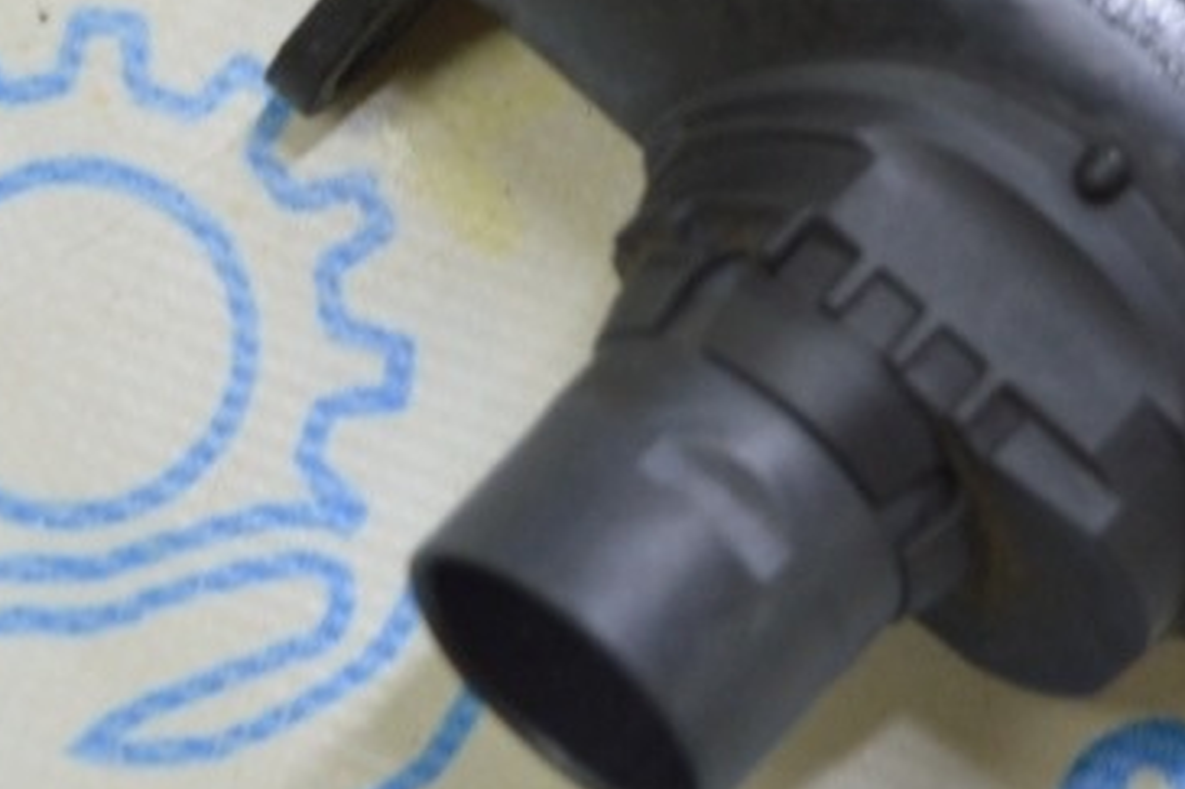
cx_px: 627
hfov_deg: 14.4
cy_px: -170
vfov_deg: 9.5
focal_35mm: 143
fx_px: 4705
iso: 400
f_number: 5.6
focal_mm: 34
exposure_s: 1/25
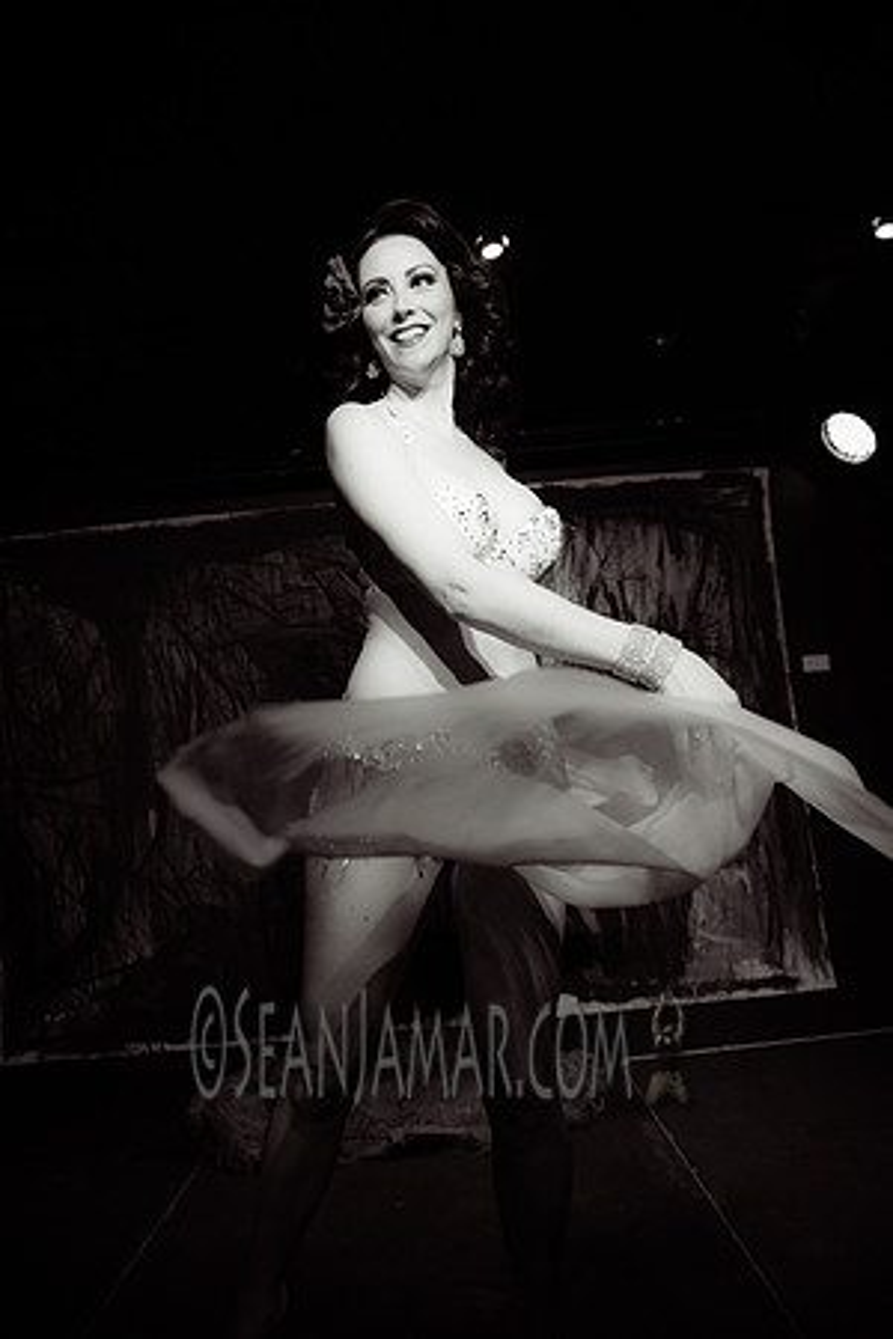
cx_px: 446
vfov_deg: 73.7
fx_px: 893
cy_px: 670
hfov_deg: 53.1
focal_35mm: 24
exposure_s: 1/400
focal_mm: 24
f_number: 3.5
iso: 5000
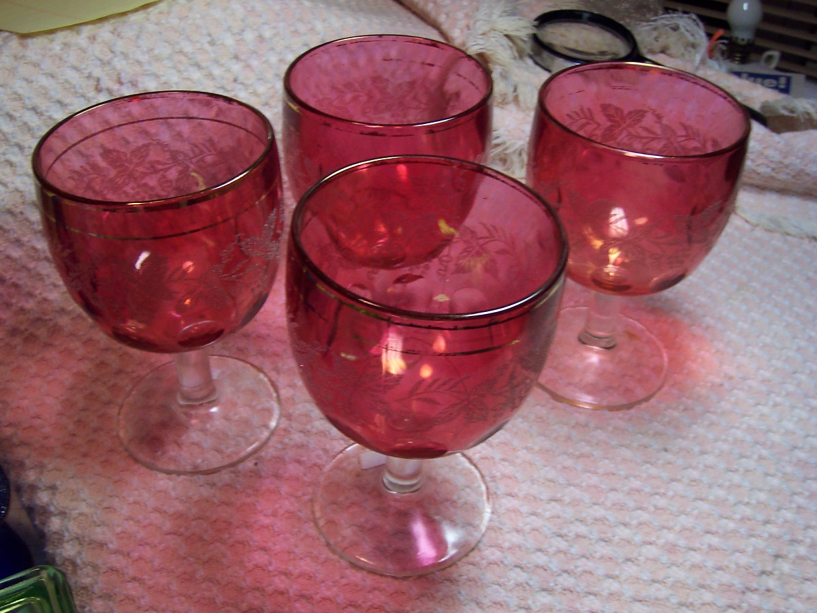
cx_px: 408
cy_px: 306
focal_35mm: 37
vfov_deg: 38.7
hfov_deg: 50.1
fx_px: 873
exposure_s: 1/30
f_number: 2.8
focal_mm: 5.6
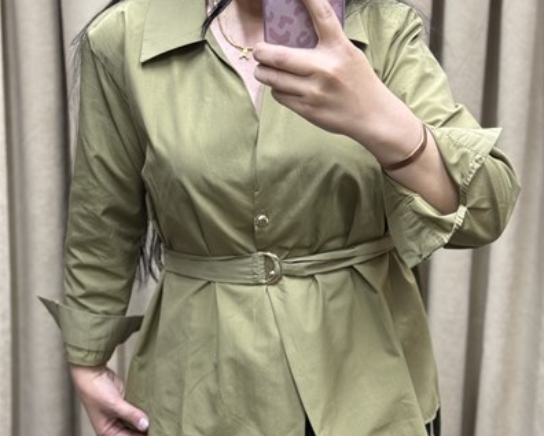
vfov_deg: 24.1
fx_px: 1015
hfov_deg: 30.0
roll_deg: +1.2
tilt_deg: -22.9
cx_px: 273
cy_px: 279
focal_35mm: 63
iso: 100
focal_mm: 6.76
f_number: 1.78
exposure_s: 1/100
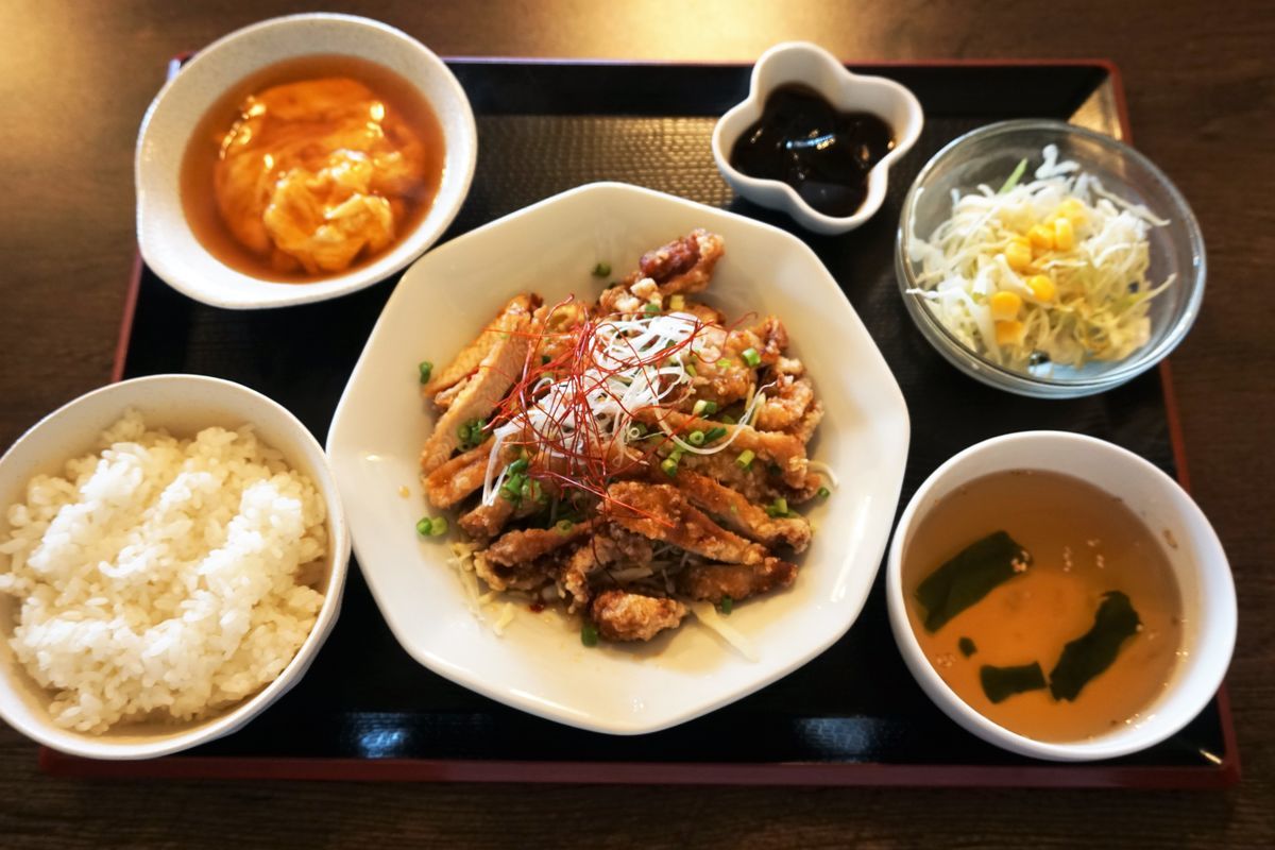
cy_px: 425
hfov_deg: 61.9
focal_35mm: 30
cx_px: 638
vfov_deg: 43.6
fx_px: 1062
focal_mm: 20
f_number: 4
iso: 1250
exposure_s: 1/60
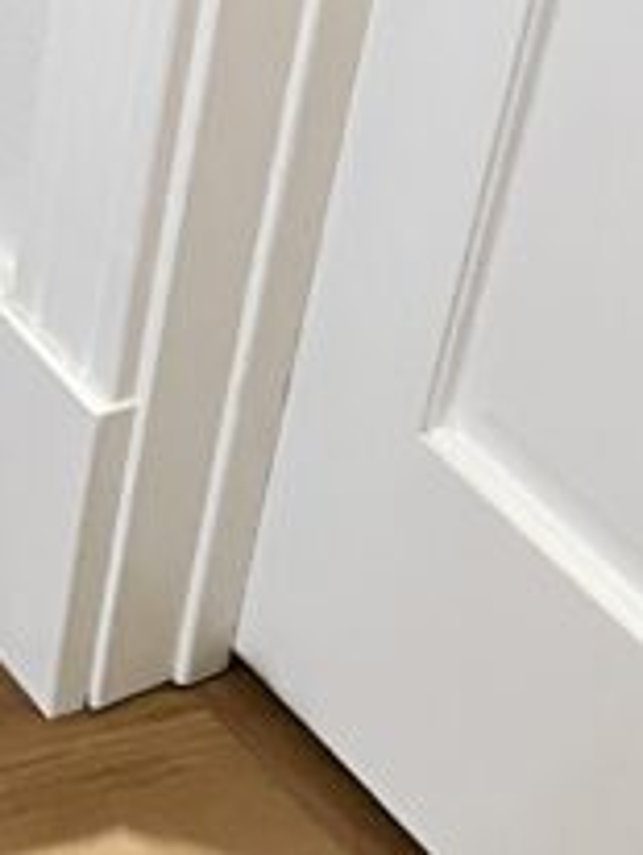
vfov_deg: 13.5
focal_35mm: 129
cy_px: 1590
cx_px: -602
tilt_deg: -55.2
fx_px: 3188
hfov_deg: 10.6
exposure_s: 1/60
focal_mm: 5.1
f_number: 1.6
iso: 500
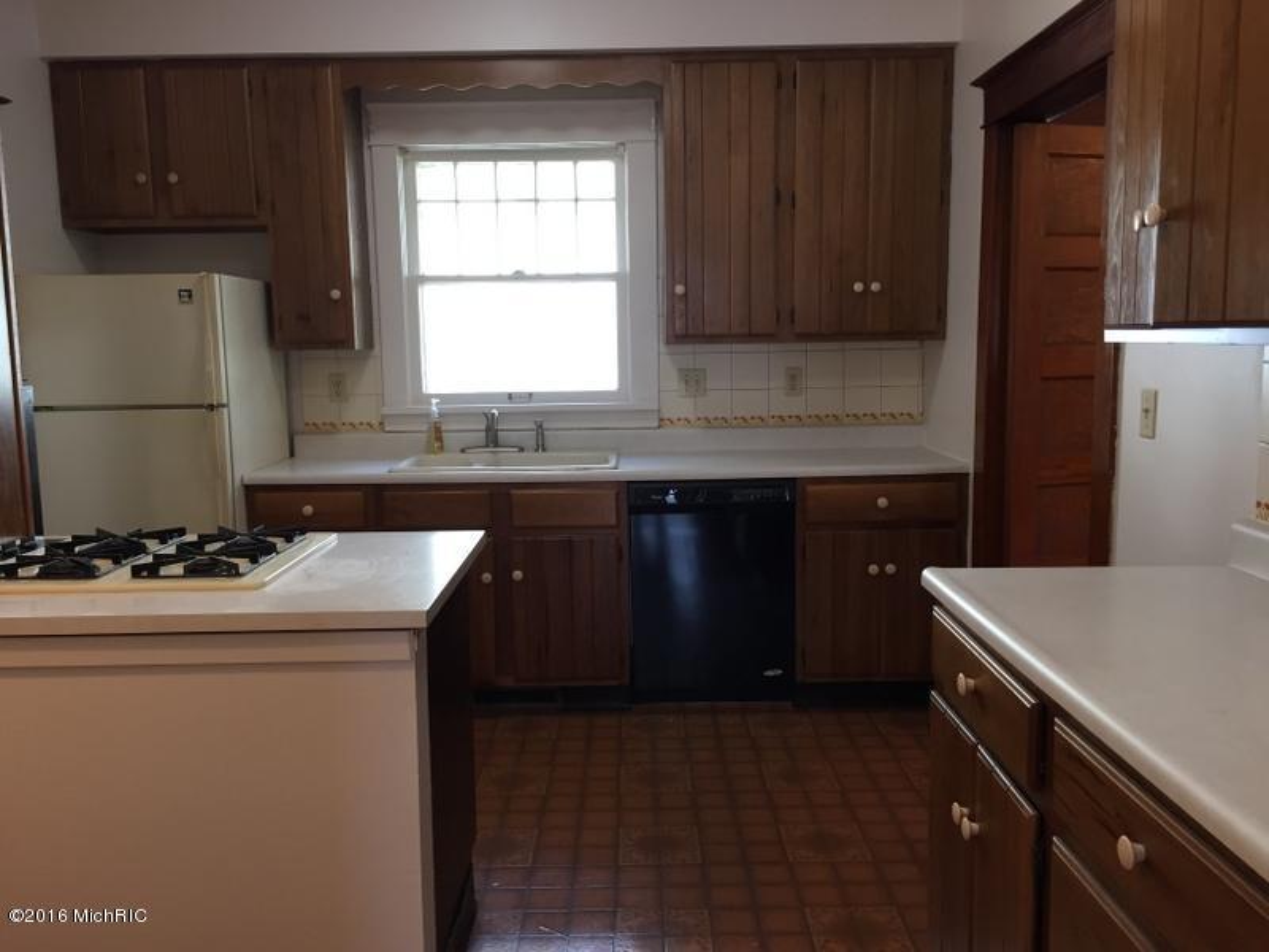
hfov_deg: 61.7
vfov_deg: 48.2
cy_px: 476
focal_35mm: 29
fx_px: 1063
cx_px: 634
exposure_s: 1/30
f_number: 2.2
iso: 32
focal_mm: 4.15
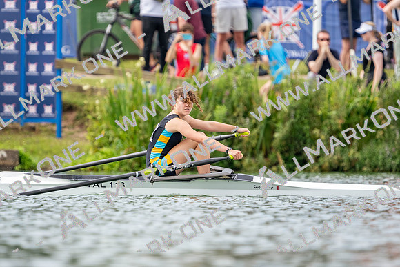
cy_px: 134
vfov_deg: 1.5
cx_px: 200
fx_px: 10002
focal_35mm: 900
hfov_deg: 2.3
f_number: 6.3
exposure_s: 1/1600
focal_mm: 600
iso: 640
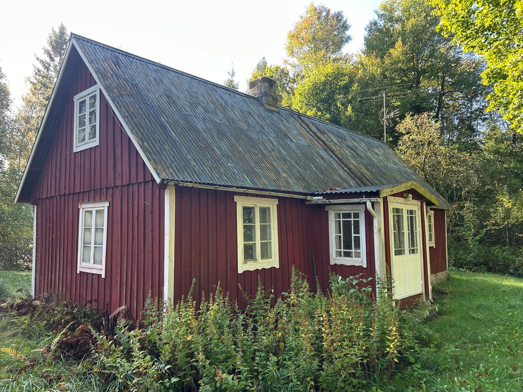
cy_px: 196
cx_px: 262
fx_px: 393
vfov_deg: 53.1
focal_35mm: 26
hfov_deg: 67.3
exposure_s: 1/169
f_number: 1.5
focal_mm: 5.7
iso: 40
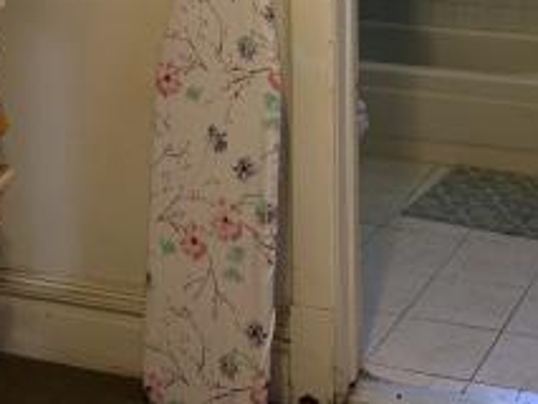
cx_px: 429
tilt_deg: -5.0
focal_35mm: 78
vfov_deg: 17.6
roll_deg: -0.4
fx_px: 1213
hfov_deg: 24.6
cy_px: -139
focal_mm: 4.25
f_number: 1.8
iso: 250
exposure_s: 1/60
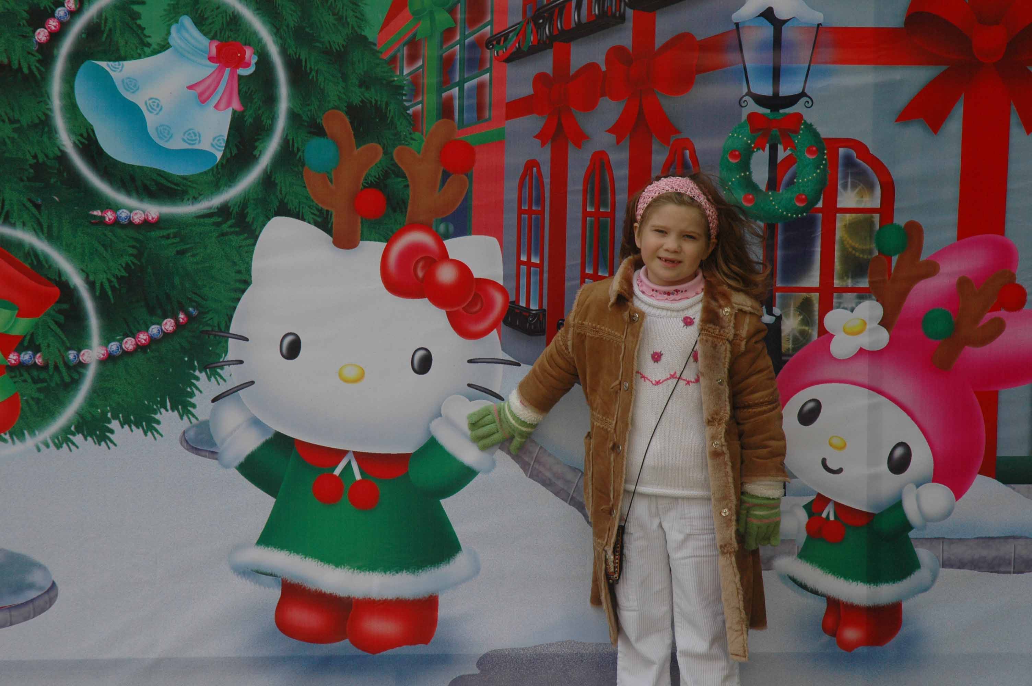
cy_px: 343
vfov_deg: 13.0
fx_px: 3007
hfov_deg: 19.5
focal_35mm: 105
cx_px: 516
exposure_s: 1/250
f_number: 8
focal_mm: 70
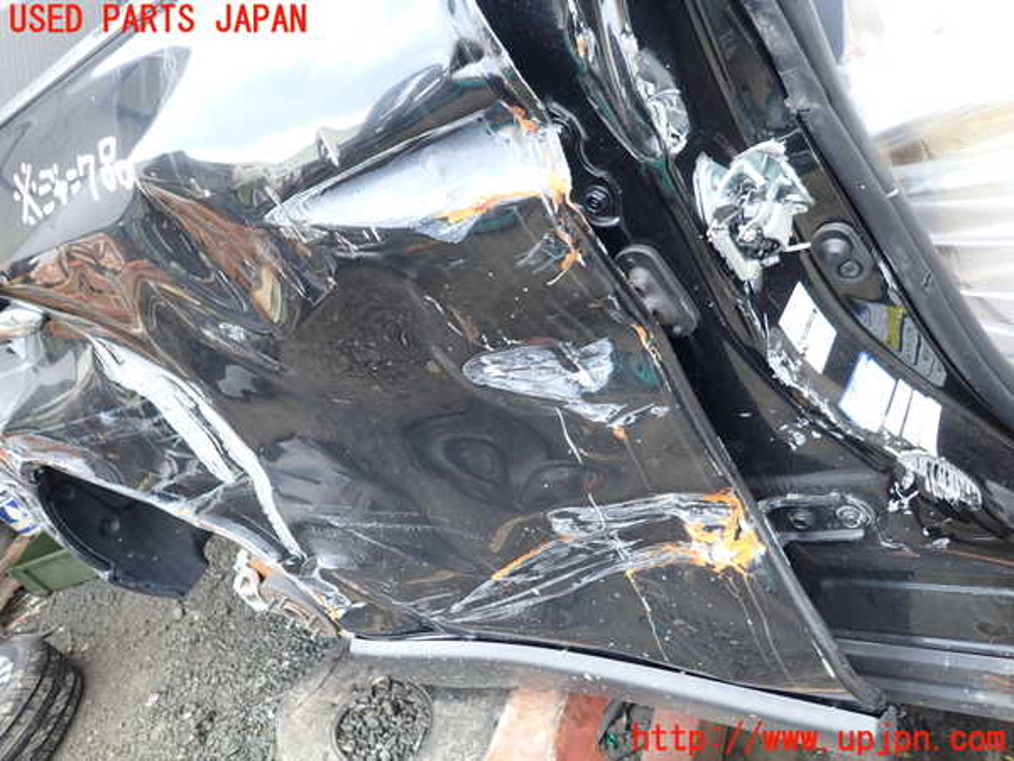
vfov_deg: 54.9
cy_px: 380
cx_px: 507
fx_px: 732
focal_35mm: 25
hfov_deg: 69.4
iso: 100
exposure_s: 1/80
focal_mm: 4.5
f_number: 2
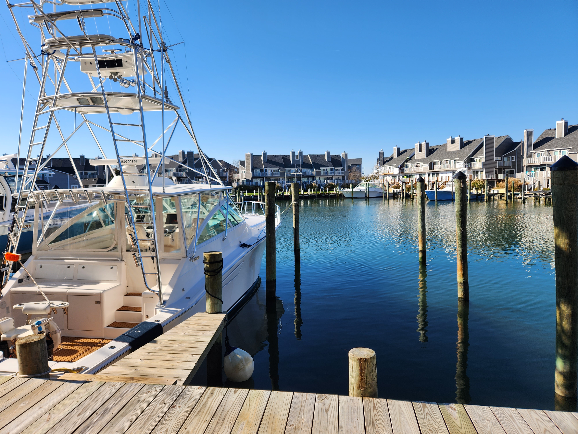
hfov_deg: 73.9
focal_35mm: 23
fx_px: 384
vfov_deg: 58.9
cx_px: 289
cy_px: 217
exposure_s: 1/1314
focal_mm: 5.4
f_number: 1.8
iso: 20
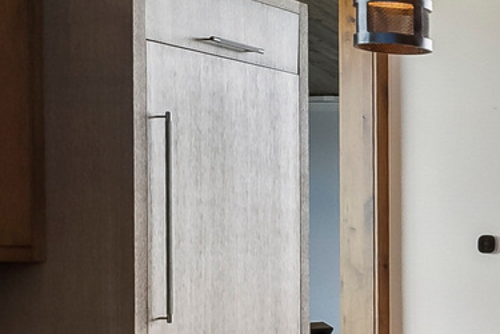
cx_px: 1101
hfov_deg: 16.2
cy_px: 319
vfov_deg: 16.4
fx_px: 1139
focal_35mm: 82
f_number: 5.6
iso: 800
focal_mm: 15
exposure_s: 1/250
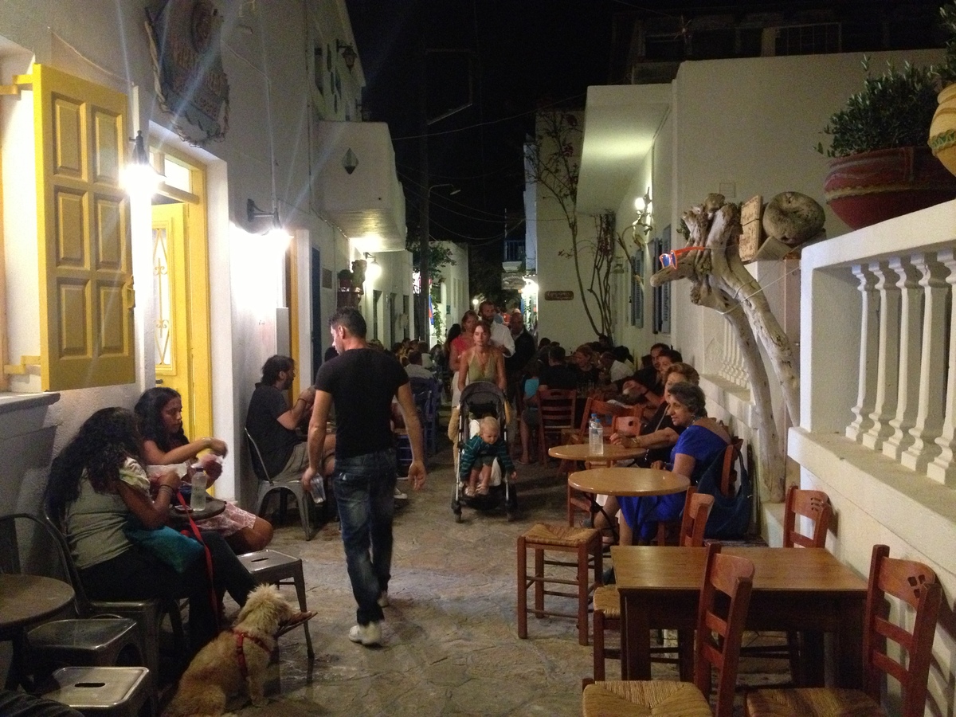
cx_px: 478
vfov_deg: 40.7
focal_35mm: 35
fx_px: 967
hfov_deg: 52.6
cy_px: 358
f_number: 2.4
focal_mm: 4.28
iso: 800
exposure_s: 1/15
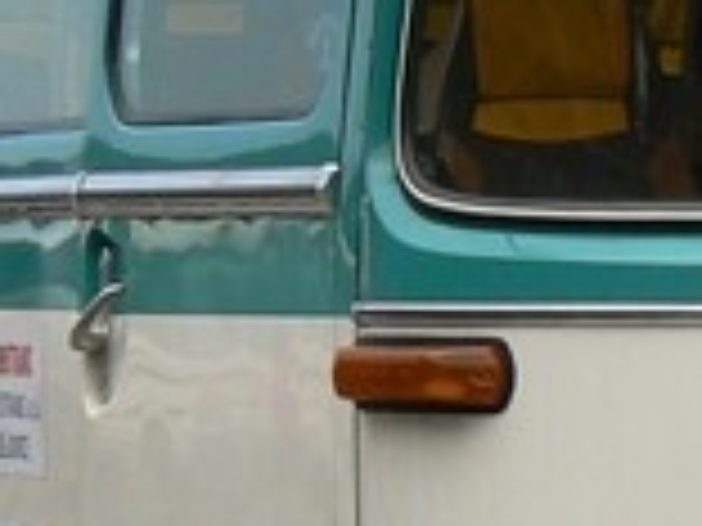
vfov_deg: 4.4
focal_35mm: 340
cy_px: 200
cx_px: 504
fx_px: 6895
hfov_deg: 5.8
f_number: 4
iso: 100
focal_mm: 9.9
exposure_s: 1/800
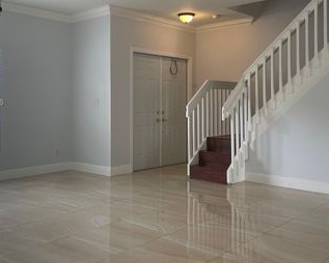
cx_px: 162
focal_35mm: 40
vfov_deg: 37.2
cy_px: 103
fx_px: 390
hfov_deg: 45.8
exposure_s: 1/120
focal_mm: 4.2
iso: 64
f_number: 1.6
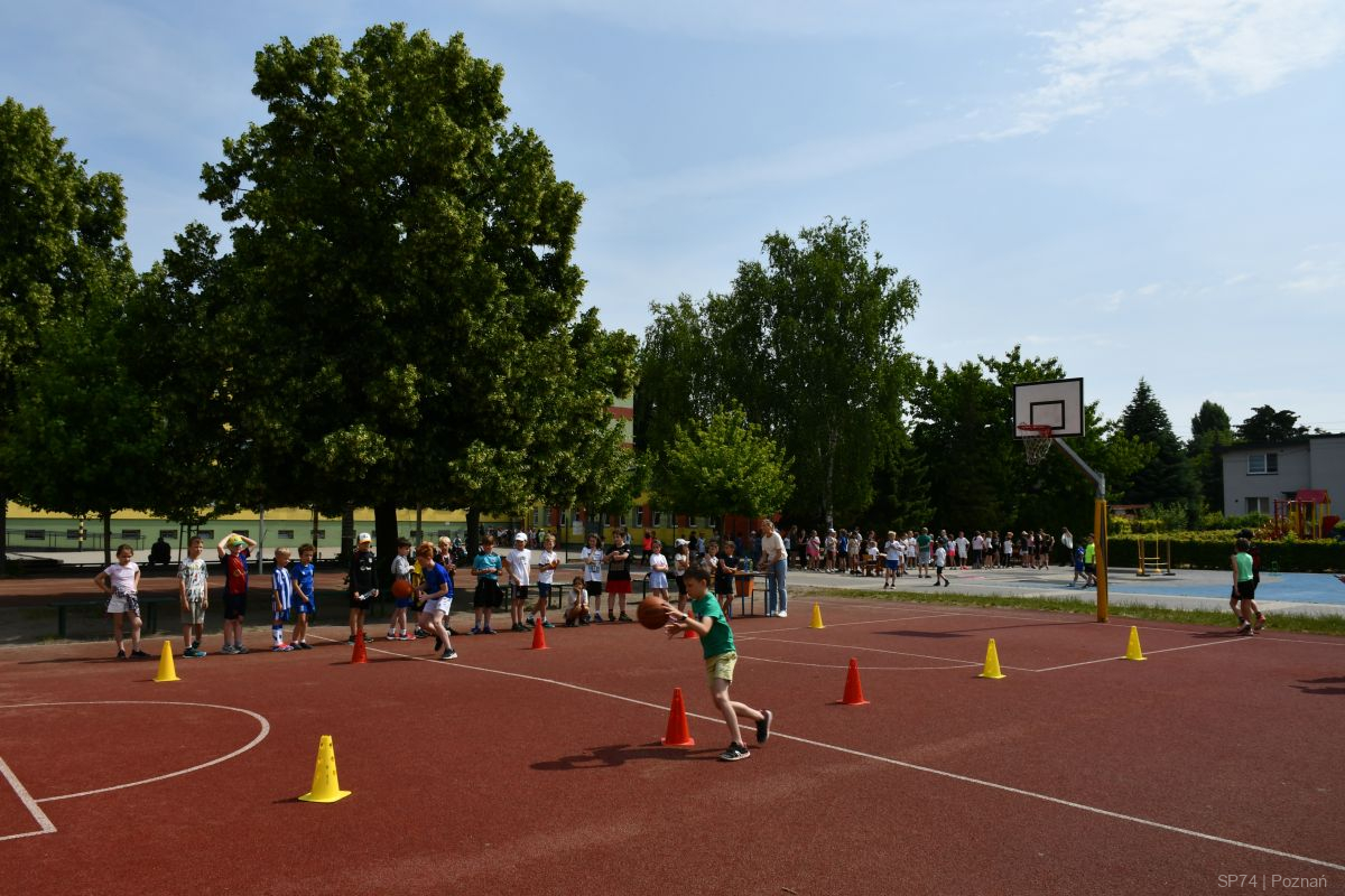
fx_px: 1009
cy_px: 448
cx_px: 672
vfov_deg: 47.9
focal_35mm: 27
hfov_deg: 67.4
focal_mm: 18
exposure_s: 1/250
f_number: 11
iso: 100
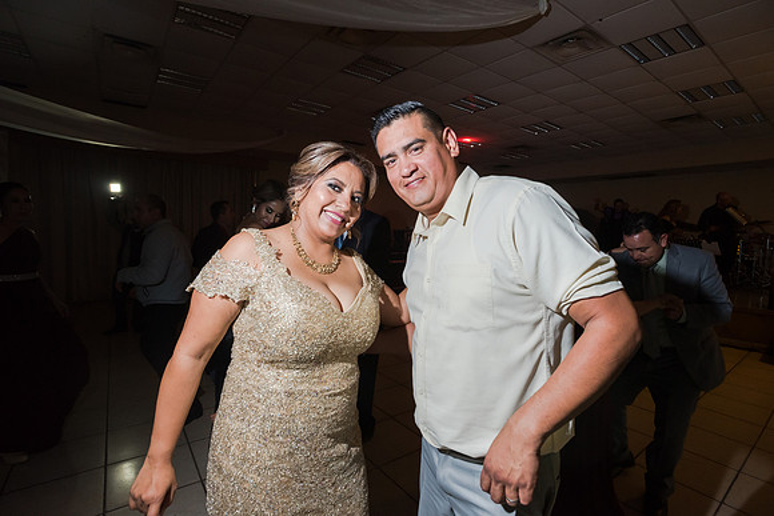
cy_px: 258
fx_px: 366
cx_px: 387
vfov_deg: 70.5
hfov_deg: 93.3
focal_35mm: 17
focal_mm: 17
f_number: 4.5
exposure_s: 1/100
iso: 1600
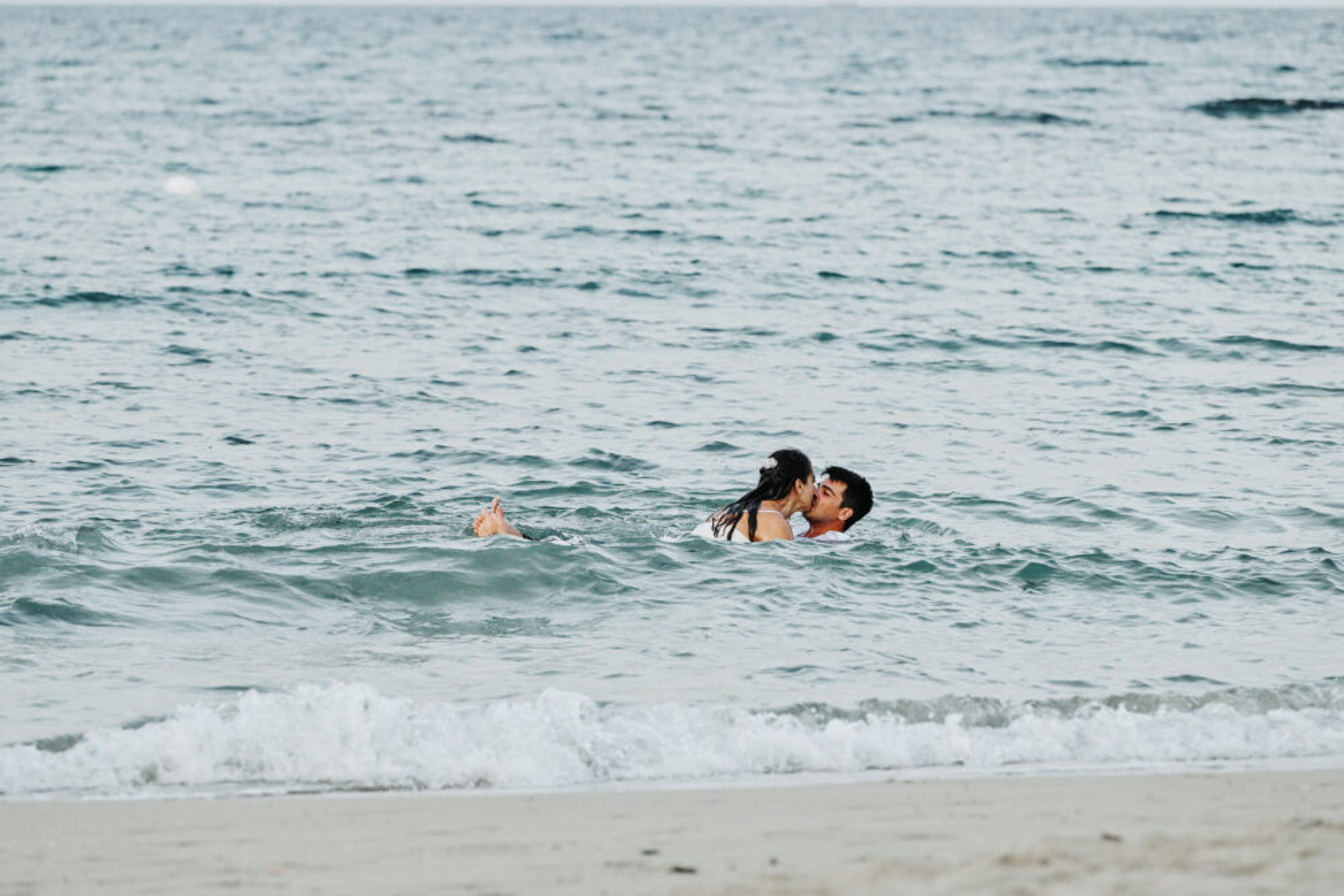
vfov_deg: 6.9
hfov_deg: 10.3
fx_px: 7467
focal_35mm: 200
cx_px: 672
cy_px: 448
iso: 2500
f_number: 5.6
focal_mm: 200
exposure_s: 1/800
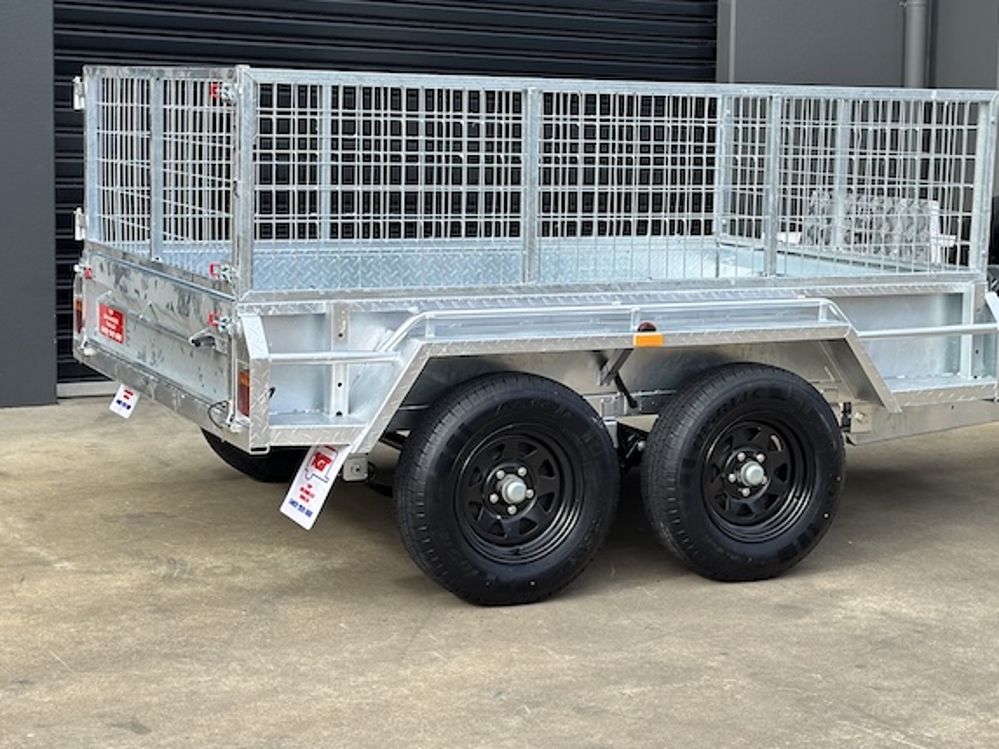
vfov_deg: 21.9
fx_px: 1934
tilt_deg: -3.9
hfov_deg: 28.9
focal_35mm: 67
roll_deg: -0.7
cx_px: 593
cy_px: 308
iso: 80
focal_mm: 6.86
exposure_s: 1/1695
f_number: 1.78
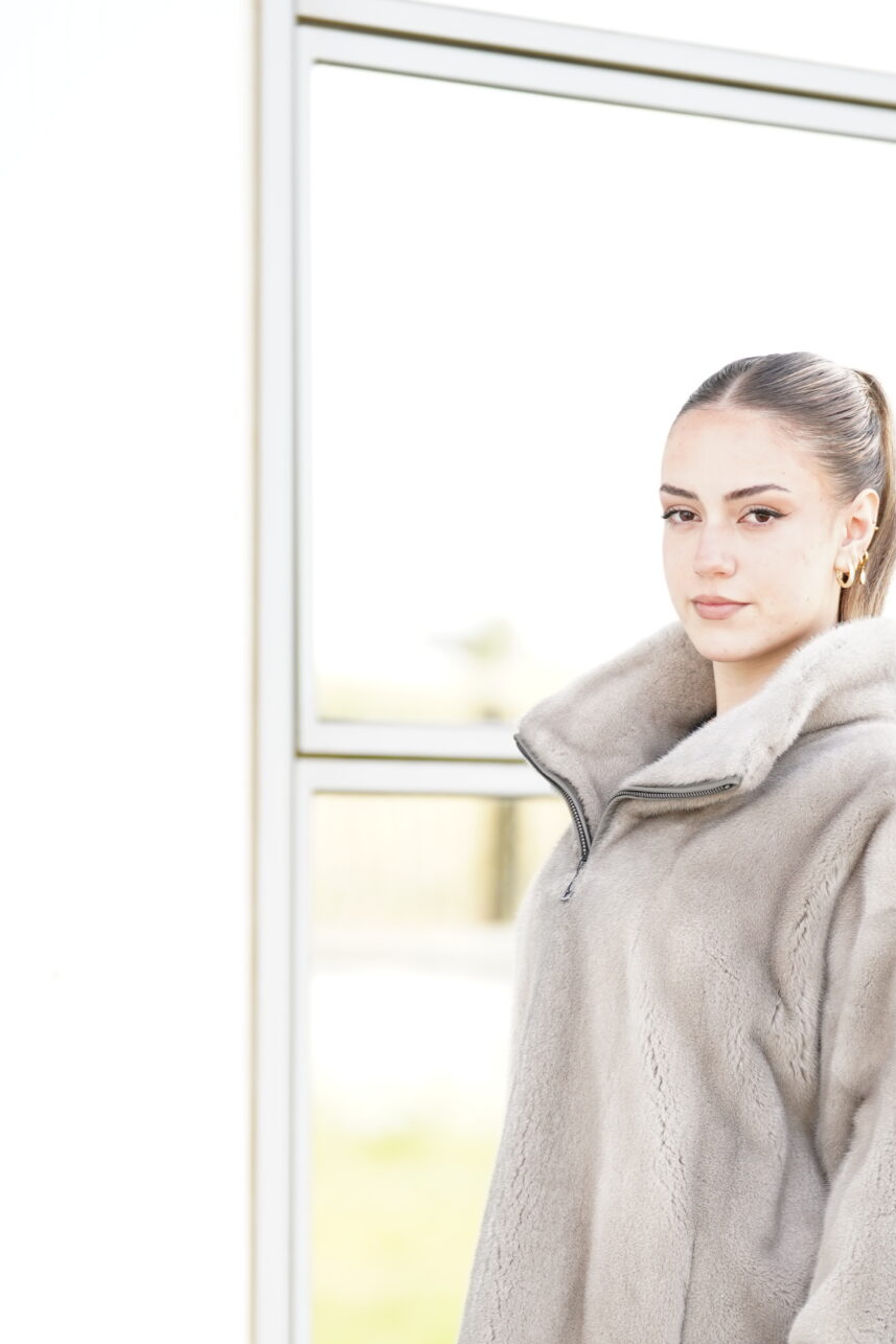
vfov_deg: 8.4
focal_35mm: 243
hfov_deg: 5.7
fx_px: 9069
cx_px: 490
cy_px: 1223
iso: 250
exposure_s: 1/250
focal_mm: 122
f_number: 2.8
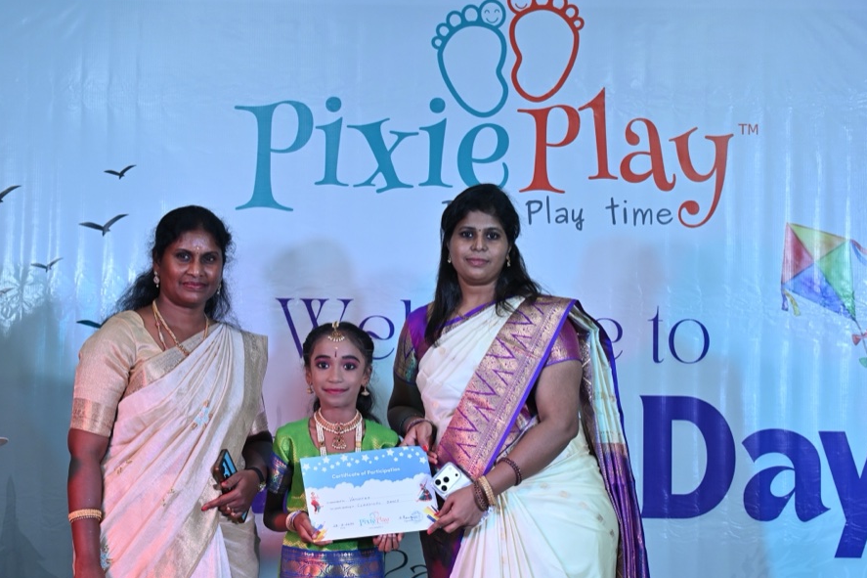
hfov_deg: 32.4
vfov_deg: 21.9
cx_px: 430
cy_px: 323
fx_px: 1493
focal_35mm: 62
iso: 800
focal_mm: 55
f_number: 7.1
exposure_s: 1/160
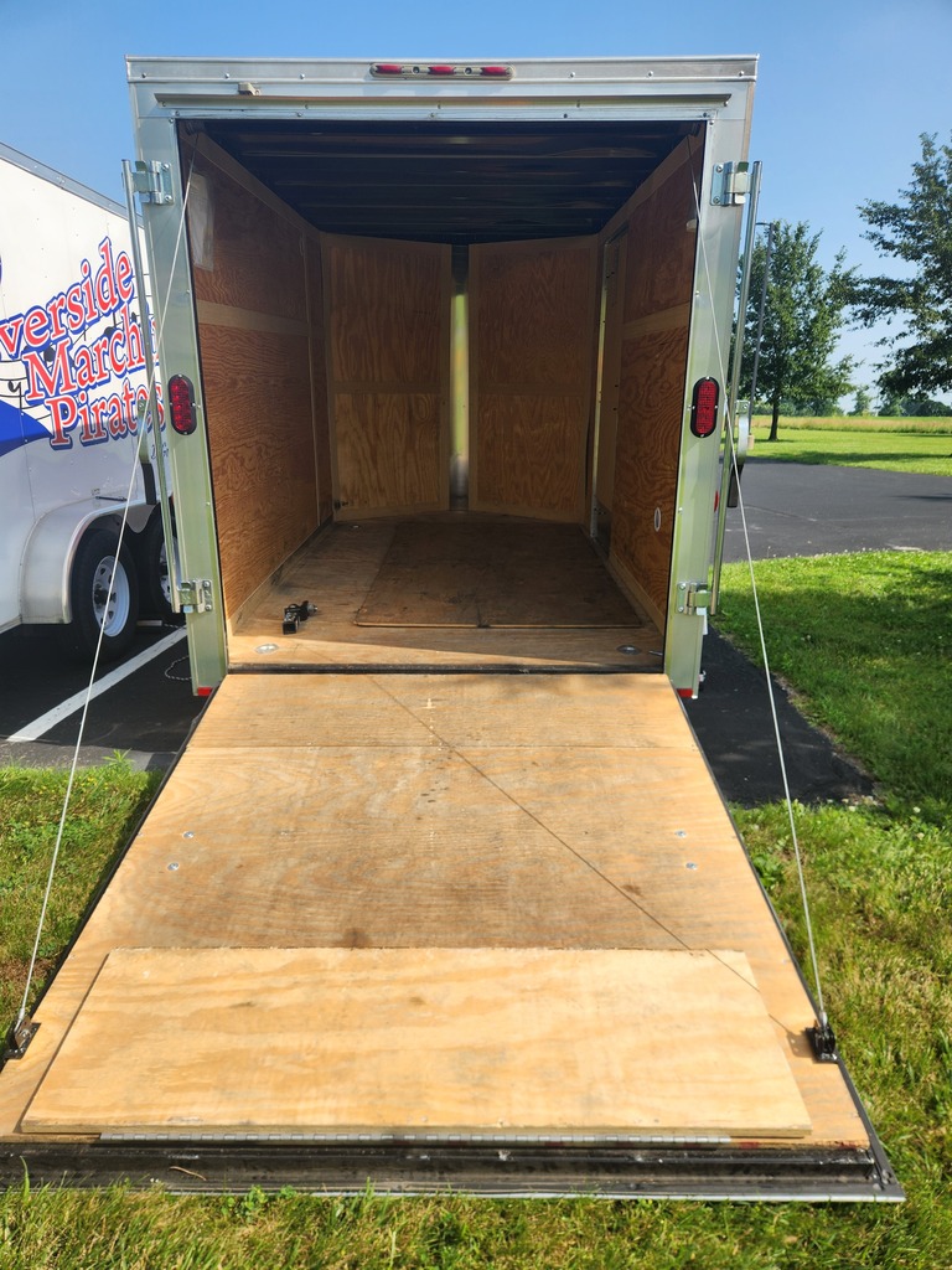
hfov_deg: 58.9
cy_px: 635
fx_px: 843
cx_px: 476
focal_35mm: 23
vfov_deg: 73.9
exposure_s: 1/1099
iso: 20
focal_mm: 5.4
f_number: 1.8
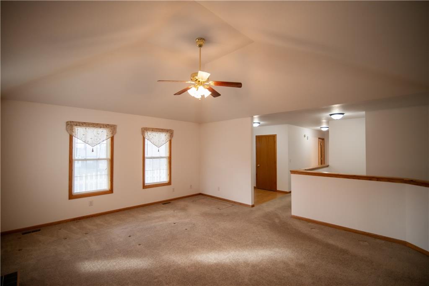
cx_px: 214
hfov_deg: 96.8
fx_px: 191
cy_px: 143
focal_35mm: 16
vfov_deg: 73.7
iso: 320
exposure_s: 1/250
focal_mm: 16
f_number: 2.8
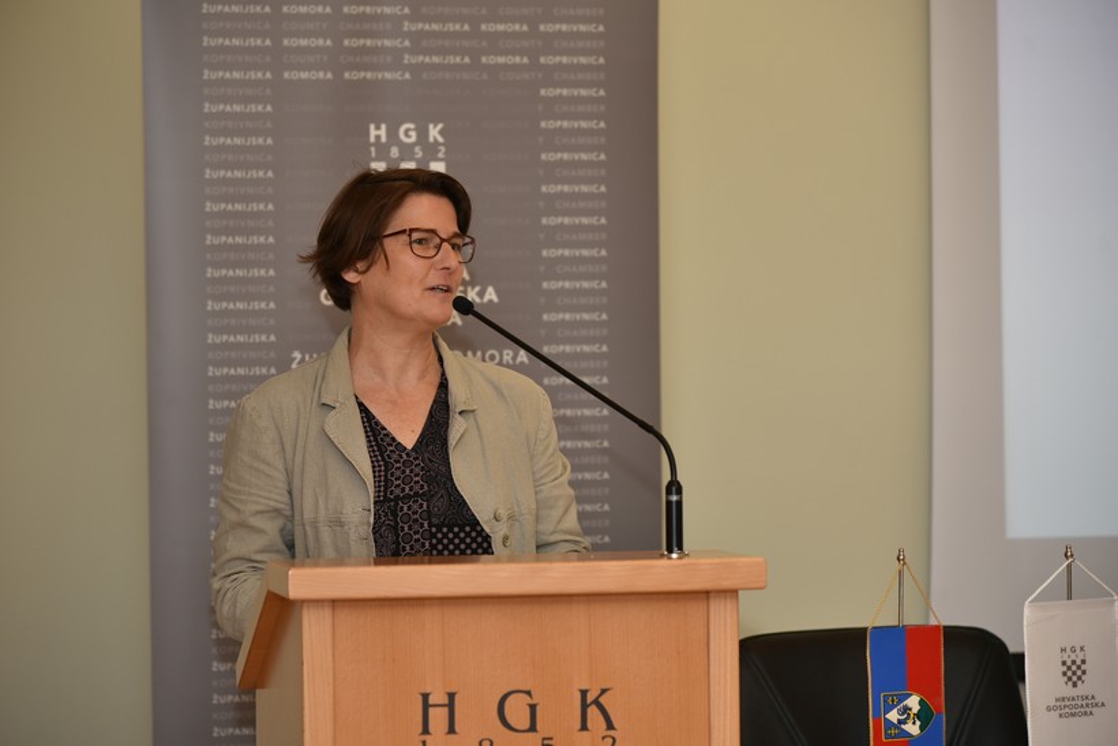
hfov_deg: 17.1
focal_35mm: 120
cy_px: 373
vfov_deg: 11.4
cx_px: 559
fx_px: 3727
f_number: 4
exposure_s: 1/60
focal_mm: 120
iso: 250
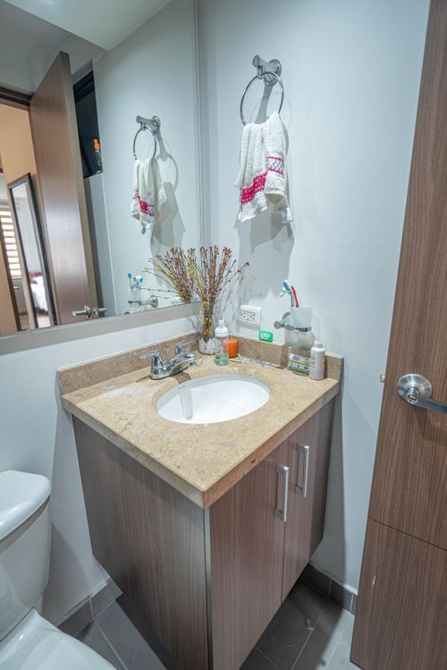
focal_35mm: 16
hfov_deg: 73.8
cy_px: 335
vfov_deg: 96.7
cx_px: 224
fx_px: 298
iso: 1250
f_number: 2.5
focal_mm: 16
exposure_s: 1/160
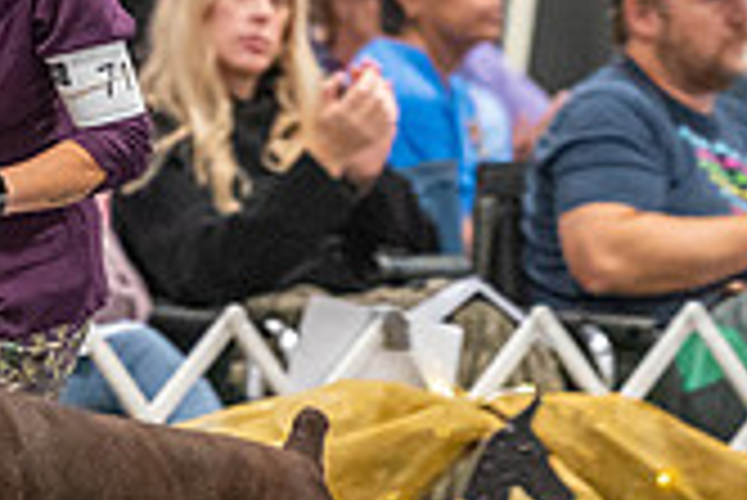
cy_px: 205
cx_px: -256
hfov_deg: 2.9
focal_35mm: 698
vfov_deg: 2.0
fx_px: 14496
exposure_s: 1/250
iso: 6400
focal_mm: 200
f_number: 2.8
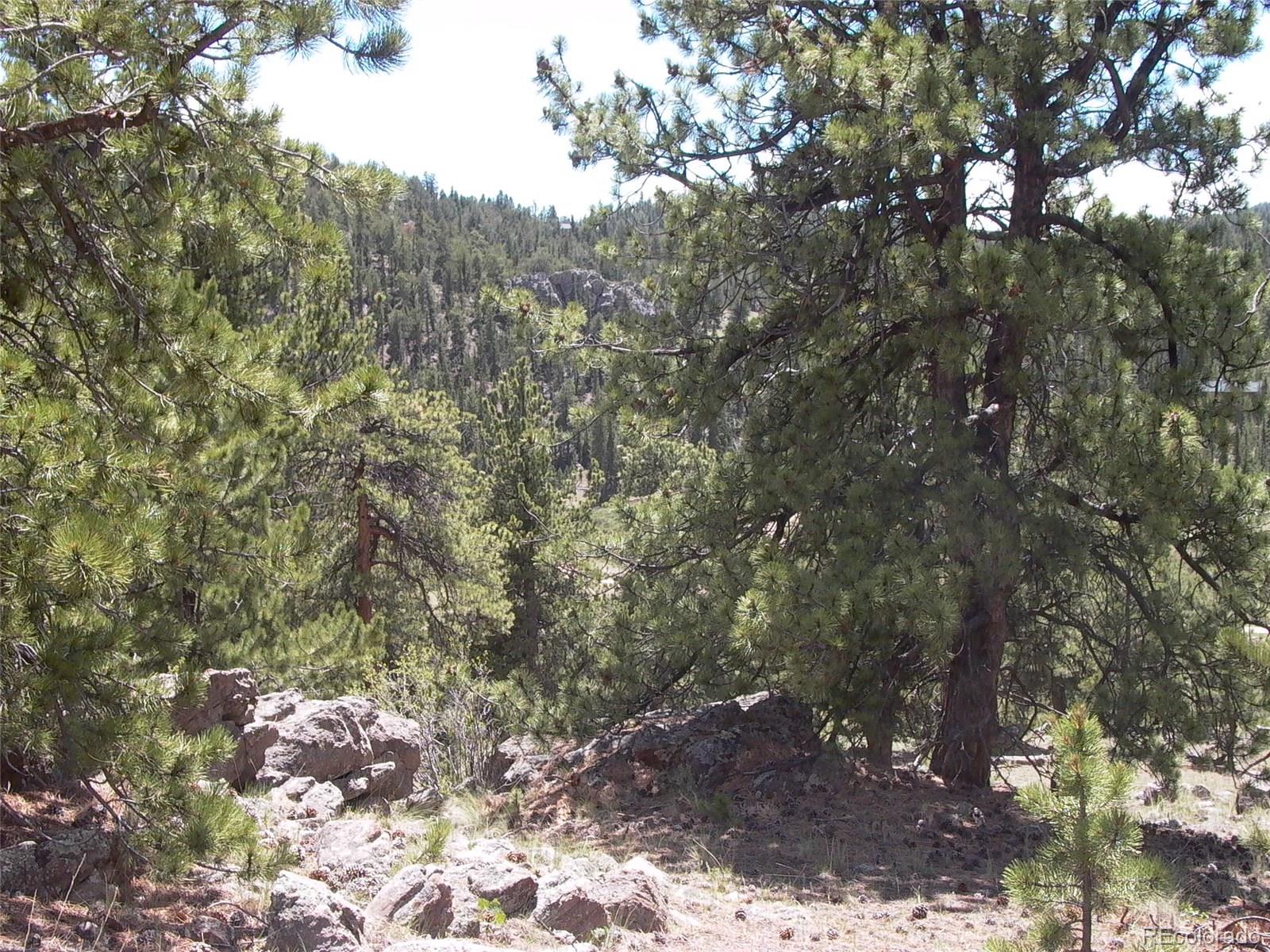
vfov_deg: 30.3
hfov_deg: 39.7
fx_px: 1761
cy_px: 476
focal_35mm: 48
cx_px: 635
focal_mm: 10.39
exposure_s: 1/196
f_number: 5.6
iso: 100
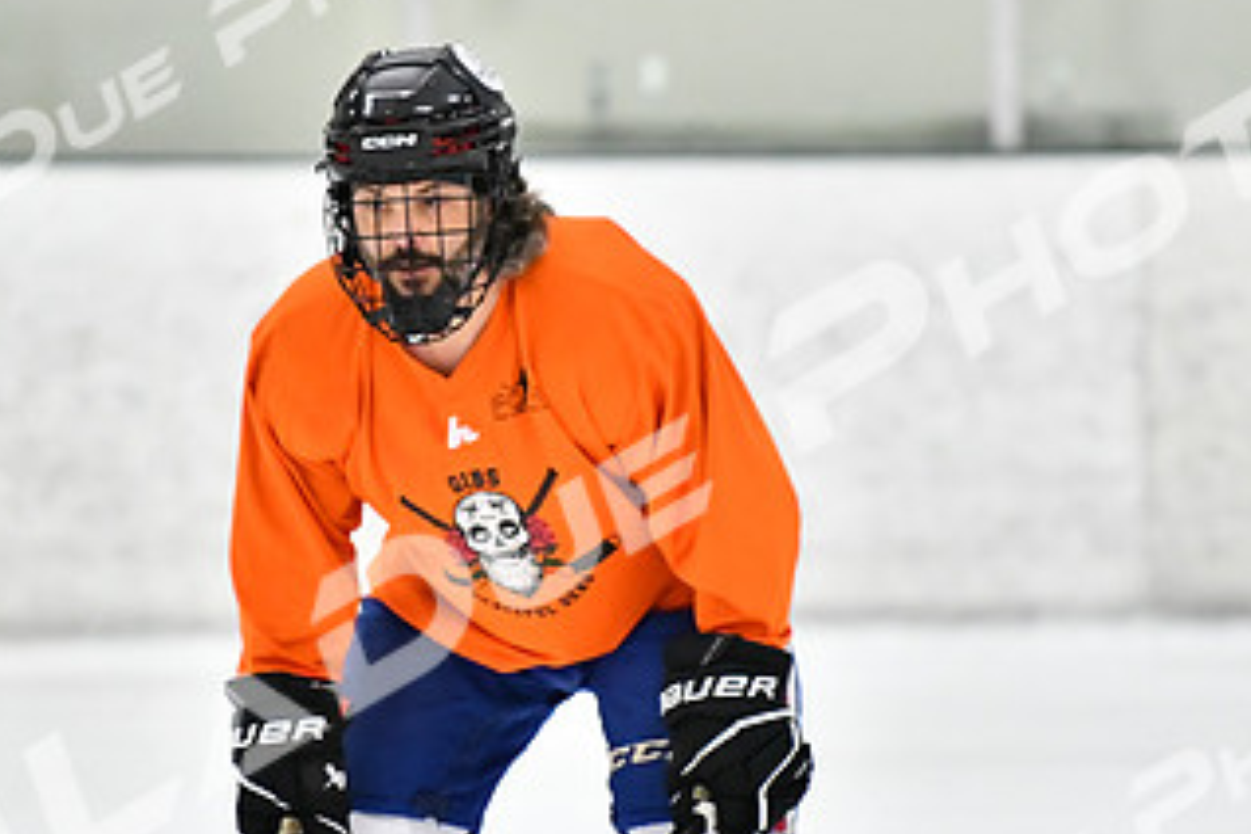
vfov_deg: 2.6
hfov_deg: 4.0
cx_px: 551
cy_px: 513
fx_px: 18069
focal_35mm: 520
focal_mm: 190
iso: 5000
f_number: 2.8
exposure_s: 1/1250
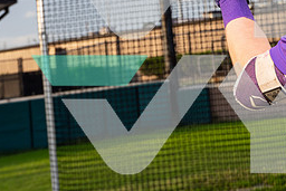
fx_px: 755
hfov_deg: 20.4
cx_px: 320
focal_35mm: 95
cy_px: -21
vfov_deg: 14.1
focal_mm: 42
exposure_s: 1/250
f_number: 6.3
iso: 250
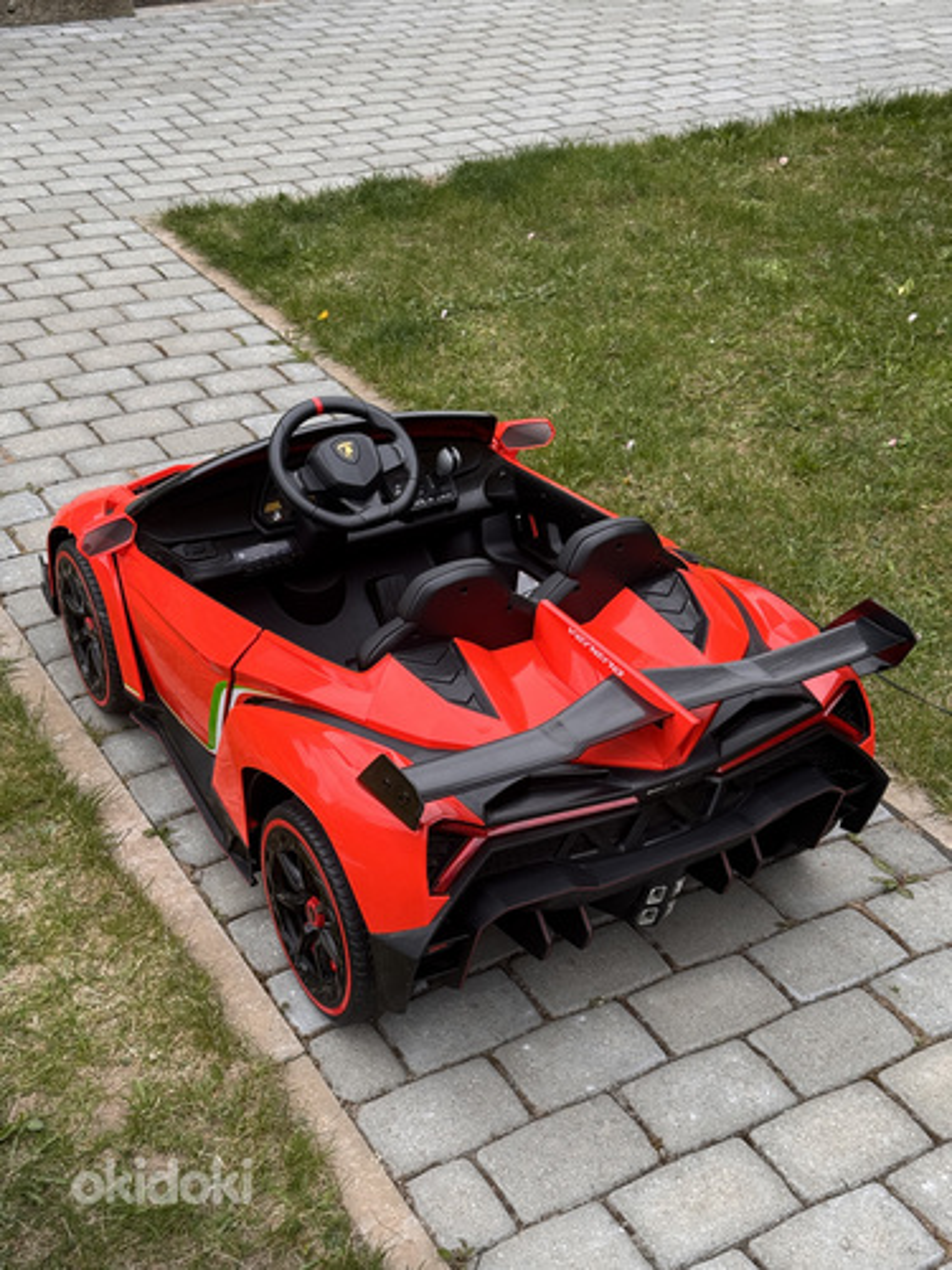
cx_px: 476
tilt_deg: -30.0
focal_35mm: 48
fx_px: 1760
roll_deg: -0.6
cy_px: 635
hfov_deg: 30.3
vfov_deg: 39.7
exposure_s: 1/249
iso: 64
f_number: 1.78
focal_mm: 6.76
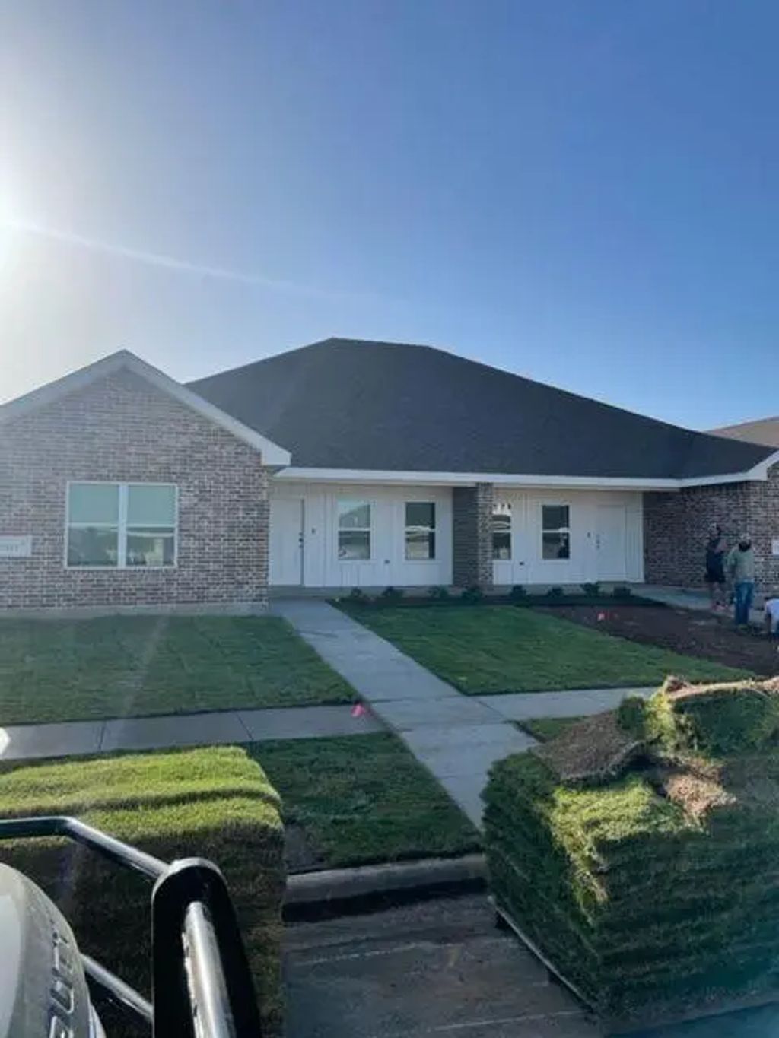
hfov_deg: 53.1
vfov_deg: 67.3
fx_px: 780
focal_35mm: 26
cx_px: 390
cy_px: 519
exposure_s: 1/5291
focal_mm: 4.2
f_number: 1.6
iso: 32
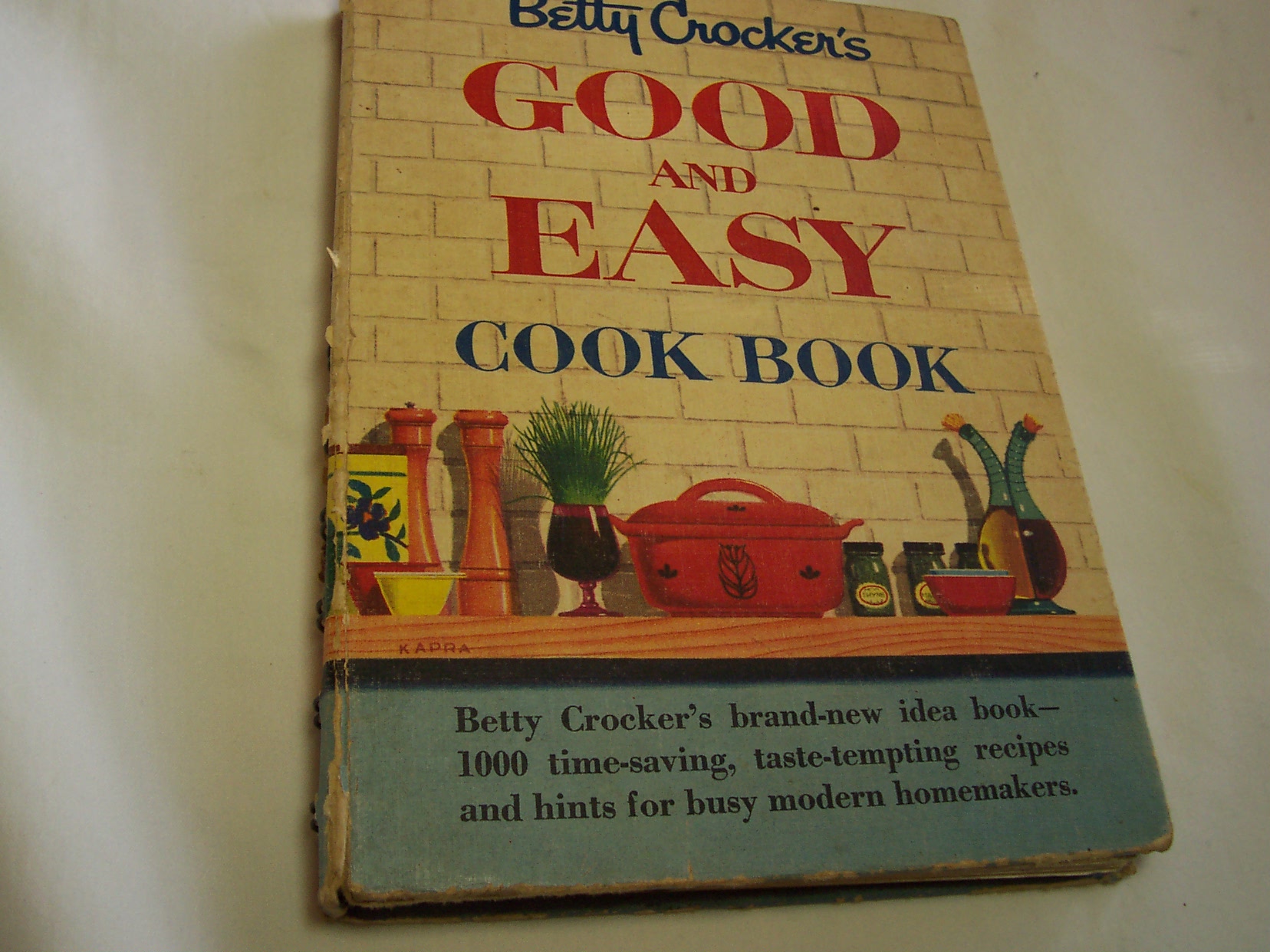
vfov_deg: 38.7
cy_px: 476
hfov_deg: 50.1
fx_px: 1357
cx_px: 635
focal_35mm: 37
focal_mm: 5.6
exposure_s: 1/90
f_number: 2.8
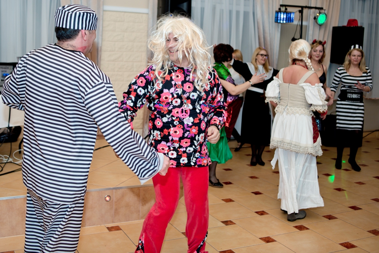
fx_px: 368
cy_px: 126
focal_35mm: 35
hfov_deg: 54.4
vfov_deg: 37.9
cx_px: 190
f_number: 3.2
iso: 320
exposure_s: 1/320
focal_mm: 35
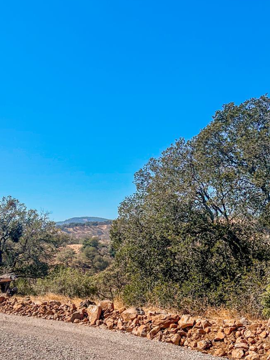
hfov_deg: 31.7
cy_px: 233
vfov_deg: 41.7
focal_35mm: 45
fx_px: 468
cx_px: 74
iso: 50
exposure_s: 1/4630
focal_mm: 5.7
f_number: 1.5
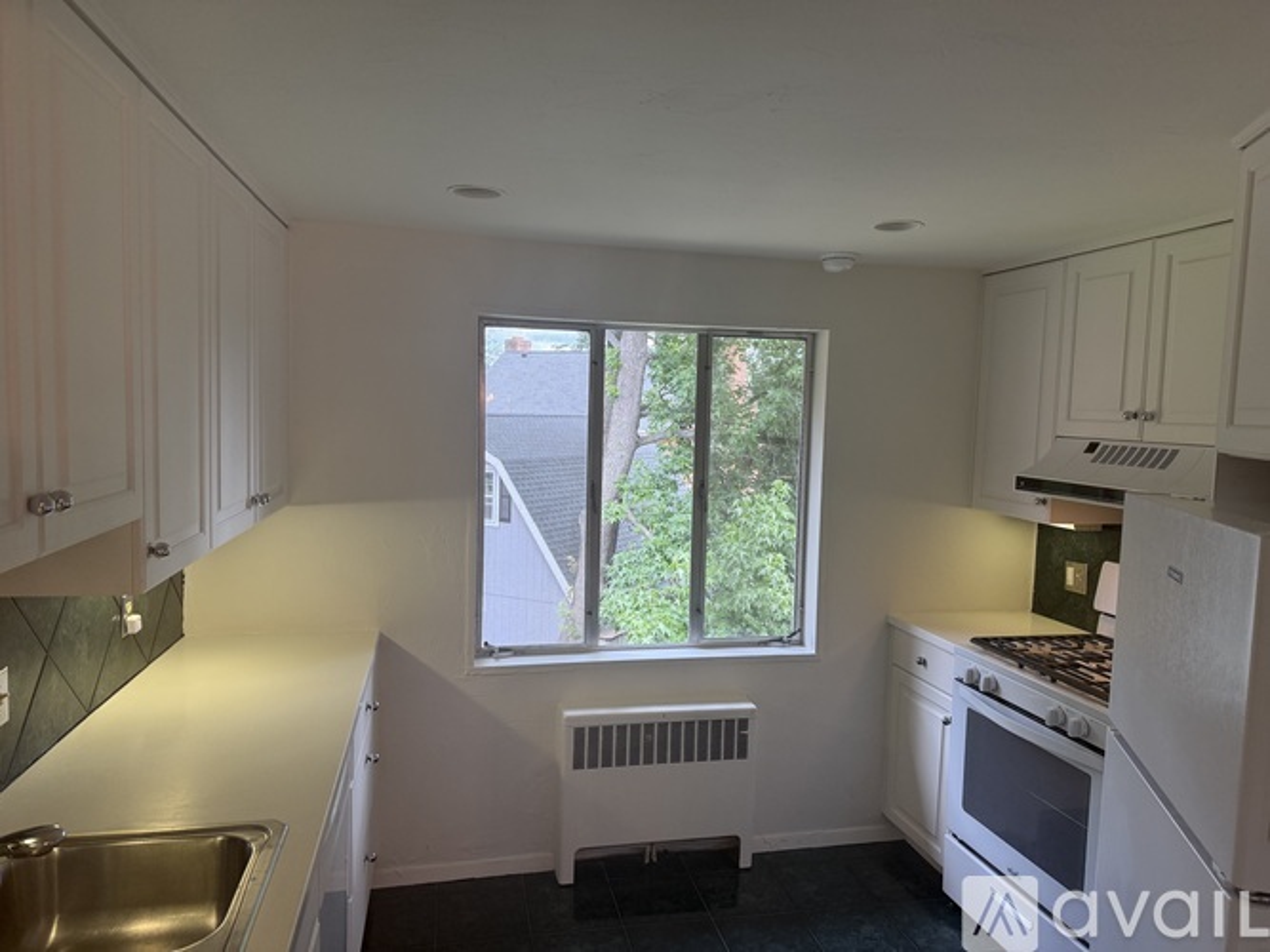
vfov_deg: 56.8
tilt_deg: -4.6
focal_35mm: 24
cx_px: 635
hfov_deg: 71.6
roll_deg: -2.0
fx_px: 880
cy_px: 476
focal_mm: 6.76
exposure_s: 1/214
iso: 160
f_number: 1.78
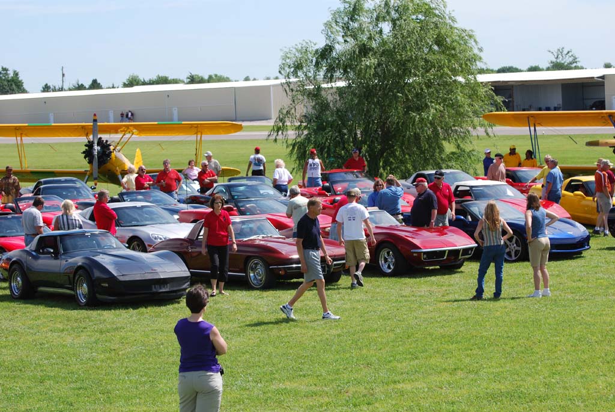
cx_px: 308
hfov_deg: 19.4
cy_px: 206
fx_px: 1795
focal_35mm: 105
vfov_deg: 13.1
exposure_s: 1/500
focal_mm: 70
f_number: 5.6
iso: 125
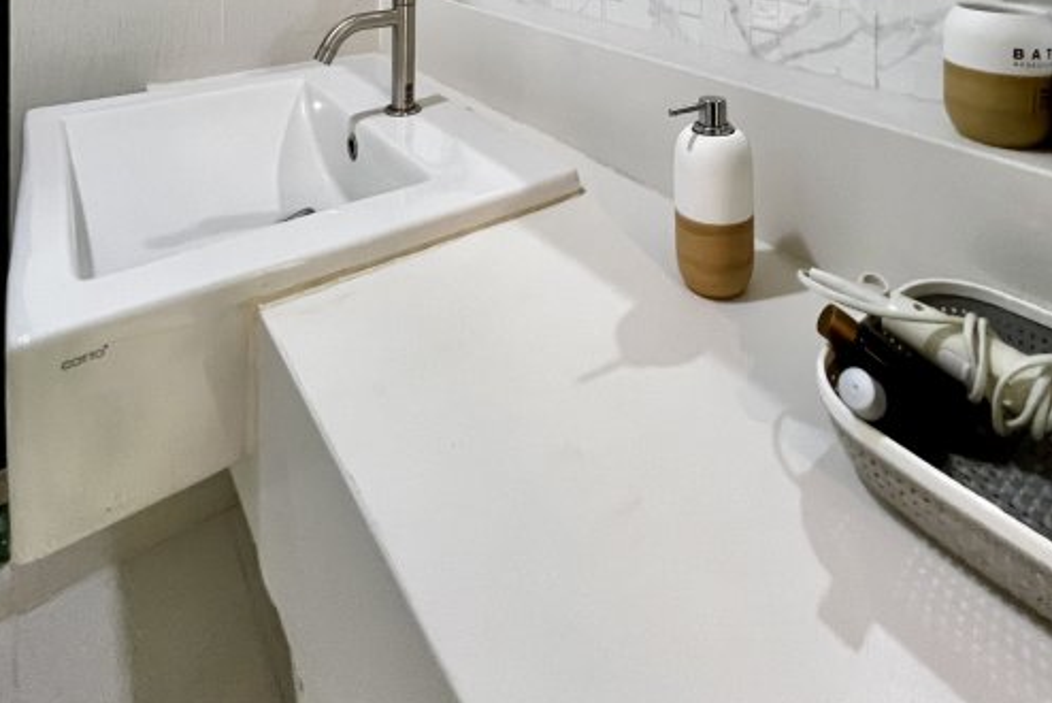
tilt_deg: -2.1
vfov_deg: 45.7
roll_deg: -2.1
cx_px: 543
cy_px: -58
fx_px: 614
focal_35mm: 21
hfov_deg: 81.1
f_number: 1.8
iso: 400
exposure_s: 1/50
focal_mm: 1.57
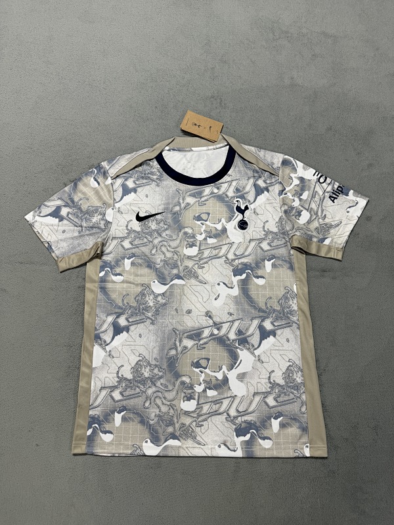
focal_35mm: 24
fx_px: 364
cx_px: 197
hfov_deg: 56.8
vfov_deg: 71.6
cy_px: 262
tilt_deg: -76.2
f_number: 1.78
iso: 125
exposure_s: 1/50
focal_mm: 6.76
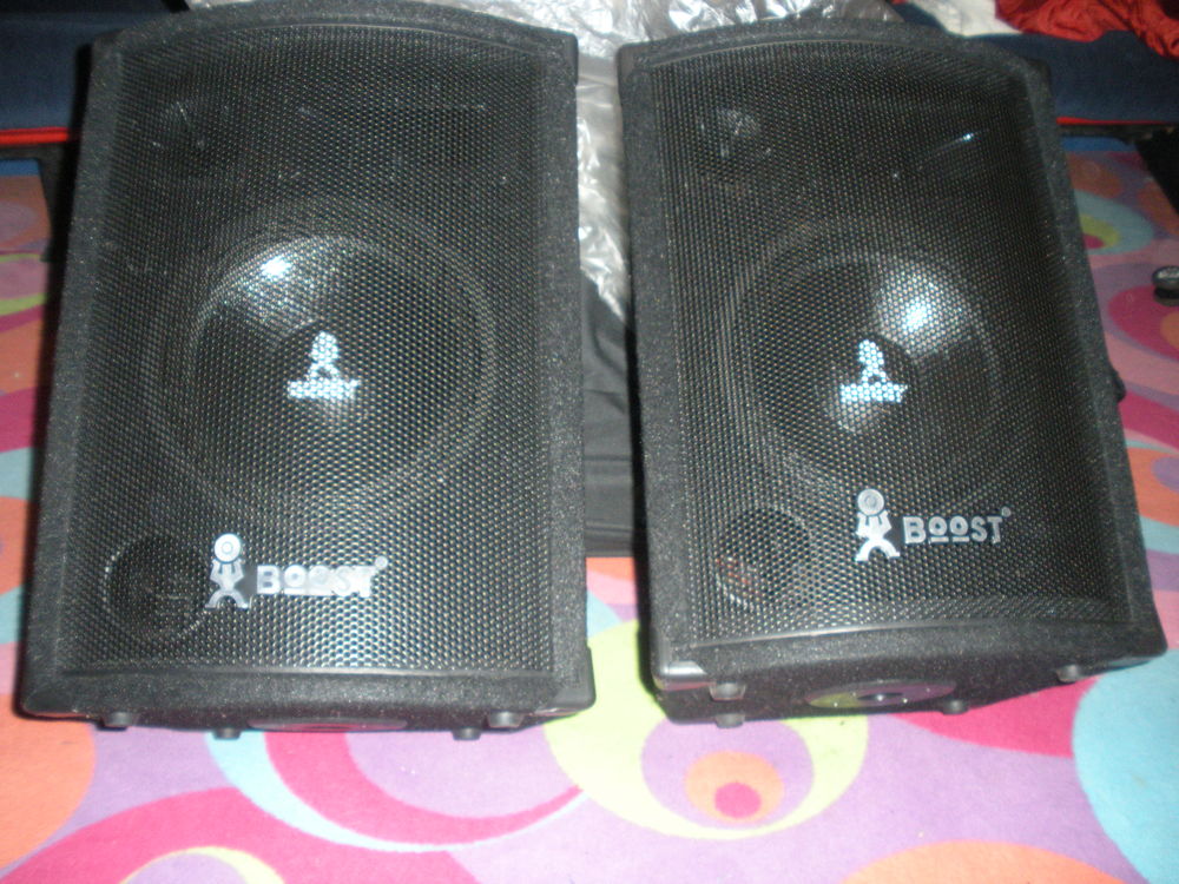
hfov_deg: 51.4
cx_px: 590
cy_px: 442
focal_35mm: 36
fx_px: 1226
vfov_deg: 39.7
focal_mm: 6.3
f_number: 3.5
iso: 362
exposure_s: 1/60
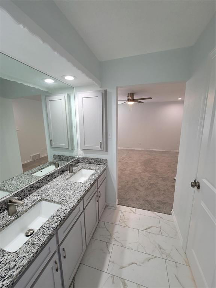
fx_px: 108
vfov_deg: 106.2
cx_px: 108
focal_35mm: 13
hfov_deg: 89.9
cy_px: 144
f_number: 2.2
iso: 125
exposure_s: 1/60
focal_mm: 2.2
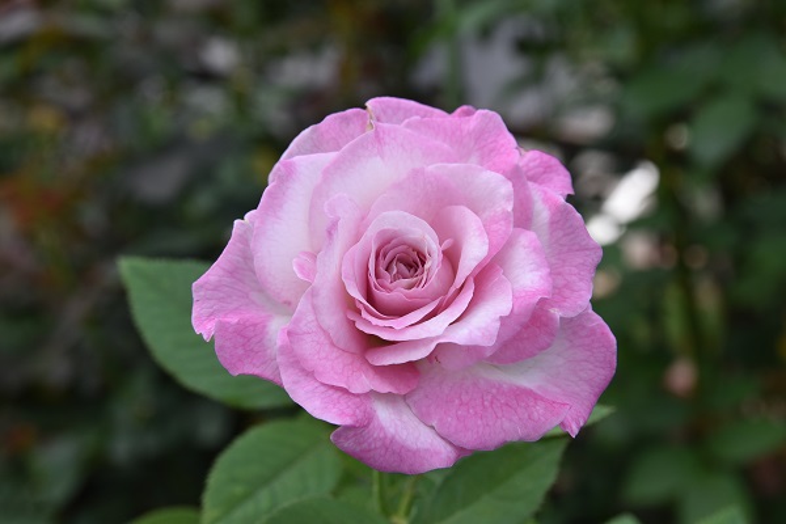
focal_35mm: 75
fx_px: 1637
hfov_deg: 27.0
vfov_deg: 18.2
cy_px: 262
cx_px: 393
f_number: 8
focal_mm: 50
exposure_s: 1/250
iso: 320
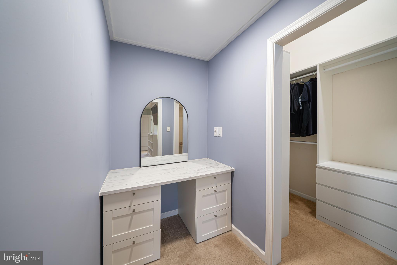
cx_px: 198
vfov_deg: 90.0
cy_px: 132
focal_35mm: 12
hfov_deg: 112.6
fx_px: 132
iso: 640
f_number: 5.6
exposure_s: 1/40
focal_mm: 12
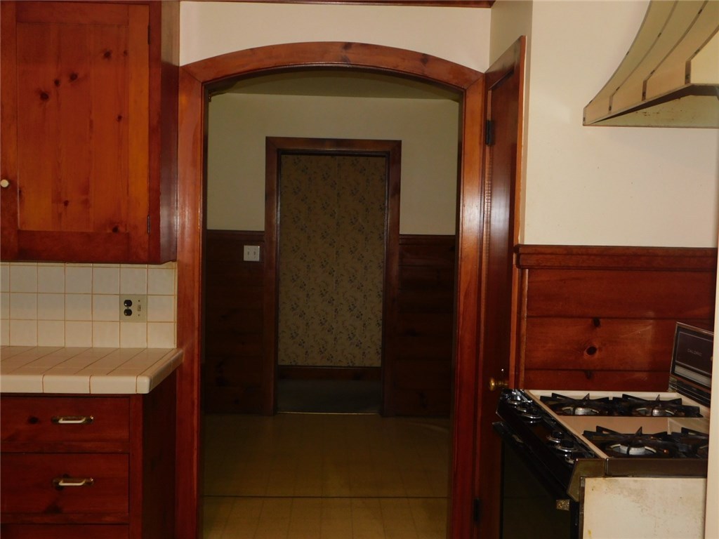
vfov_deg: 39.7
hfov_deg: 51.4
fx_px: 748
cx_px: 360
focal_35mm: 36
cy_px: 270
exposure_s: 1/30
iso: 200
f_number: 3.5
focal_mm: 6.3
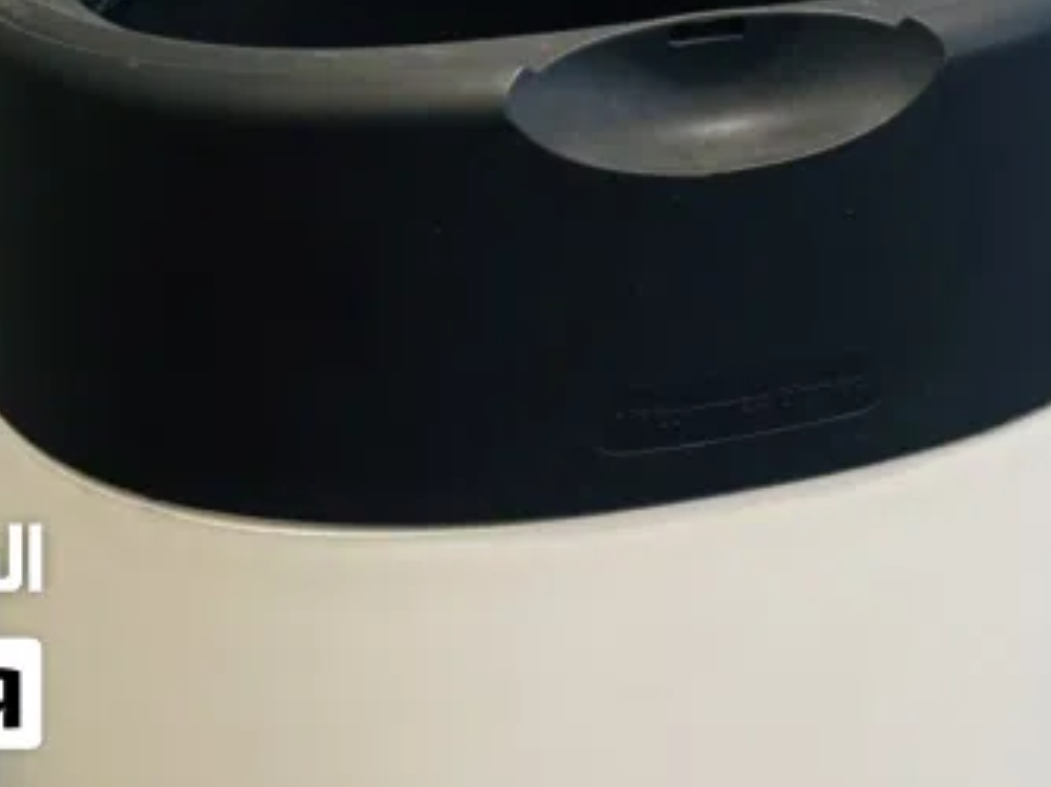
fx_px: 1396
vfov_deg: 30.0
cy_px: 69
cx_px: 516
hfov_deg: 41.3
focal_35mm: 46
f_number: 1.78
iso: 200
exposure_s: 1/100
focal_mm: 6.76
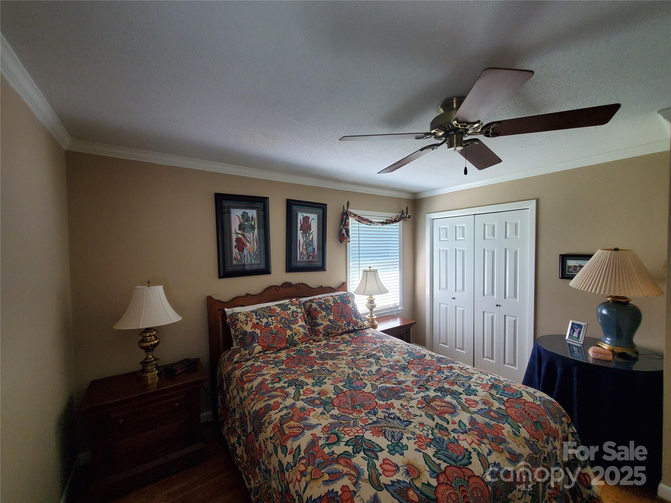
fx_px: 252
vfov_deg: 89.9
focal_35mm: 13
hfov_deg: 106.2
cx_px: 336
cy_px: 252
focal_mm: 1.8
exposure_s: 1/60
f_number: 2.2
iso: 160
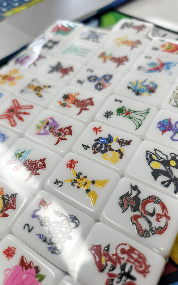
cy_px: 144
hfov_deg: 49.3
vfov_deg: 72.5
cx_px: 92
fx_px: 194
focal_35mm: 25
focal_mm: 6.54
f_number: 1.57
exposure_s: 1/100
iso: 192
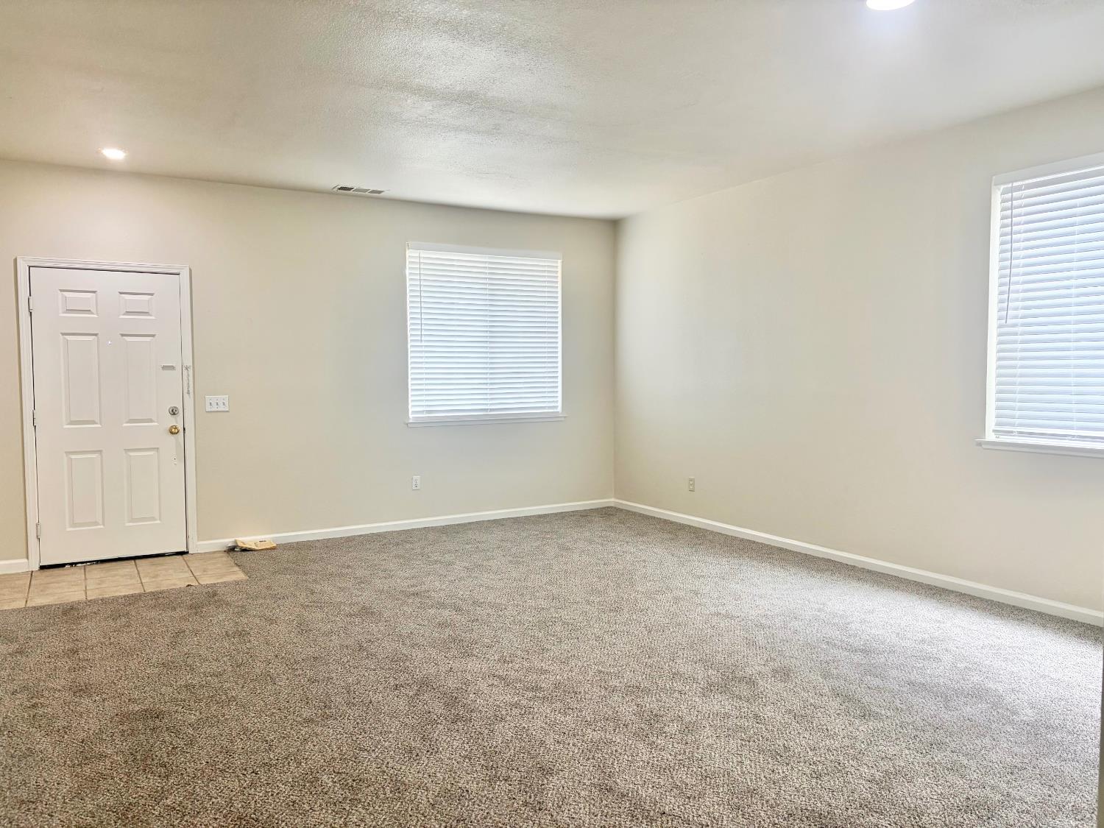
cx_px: 552
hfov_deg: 67.3
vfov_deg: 53.1
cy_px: 414
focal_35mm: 26
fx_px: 829
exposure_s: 1/60
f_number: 1.6
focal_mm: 5.96
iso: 125
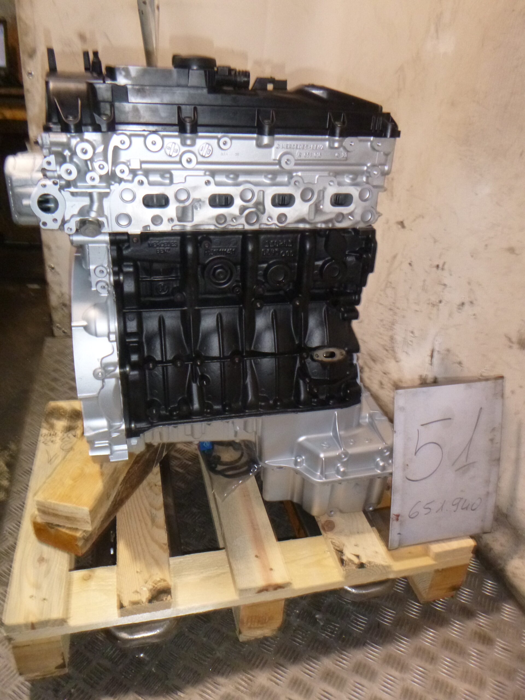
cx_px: 262
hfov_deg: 54.9
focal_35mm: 25
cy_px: 350
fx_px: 506
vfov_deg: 69.4
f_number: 3.9
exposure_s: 1/60
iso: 400
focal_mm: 4.5
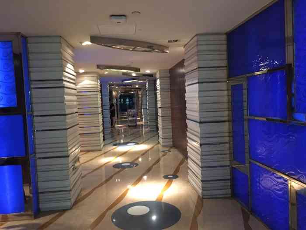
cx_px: 153
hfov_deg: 61.7
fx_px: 256
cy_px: 115
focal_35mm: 29
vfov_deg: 48.2
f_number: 2.2
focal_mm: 4.15
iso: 320
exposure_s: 1/17
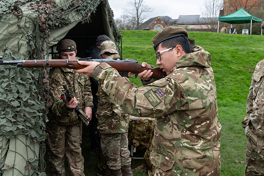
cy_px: 84
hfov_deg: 46.6
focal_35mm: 42
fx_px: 305
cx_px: 153
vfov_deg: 32.1
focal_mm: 36
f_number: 7.1
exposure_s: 1/250
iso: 250
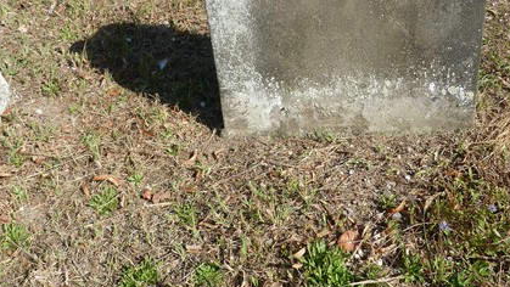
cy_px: 73
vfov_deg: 30.0
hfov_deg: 51.6
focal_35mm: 39
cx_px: 251
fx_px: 528
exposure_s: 1/320
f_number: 4
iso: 80
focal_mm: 4.1
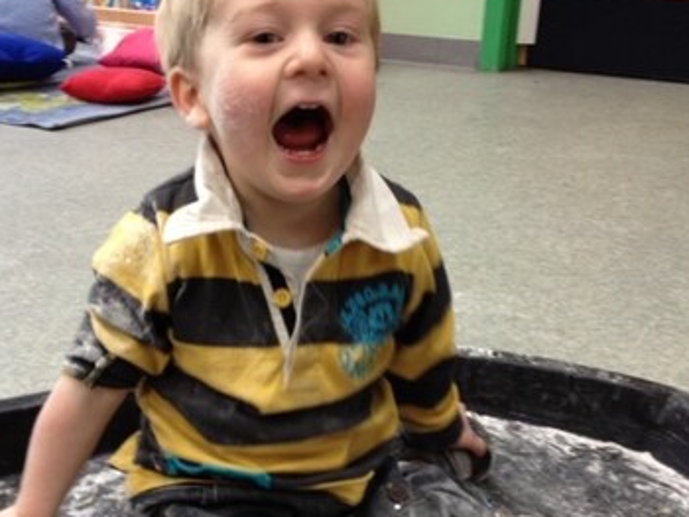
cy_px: 320
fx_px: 1115
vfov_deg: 26.1
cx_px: 282
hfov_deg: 34.2
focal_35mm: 56
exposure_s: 1/20
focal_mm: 4.28
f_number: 2.4
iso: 80
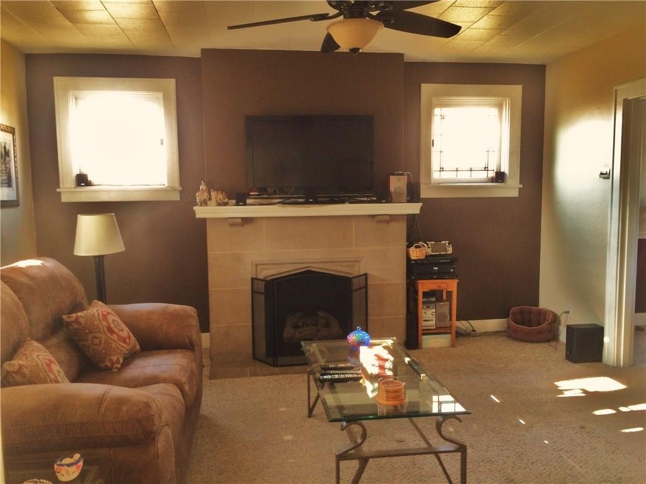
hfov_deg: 61.7
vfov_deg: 48.2
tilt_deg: -5.2
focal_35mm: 29
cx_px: 323
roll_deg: +1.3
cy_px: 242
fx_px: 541
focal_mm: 4.15
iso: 200
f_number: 2.2
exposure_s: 1/30
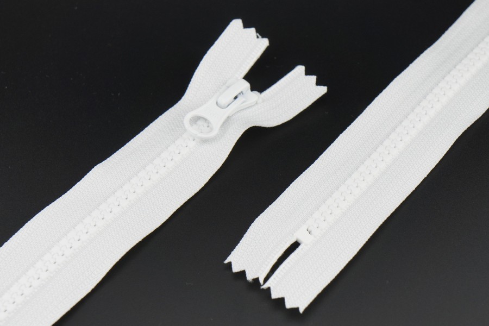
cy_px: 163
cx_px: 244
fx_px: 1121
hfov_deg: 24.6
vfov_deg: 16.6
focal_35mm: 82
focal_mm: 55
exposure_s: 1/160
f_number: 7.1
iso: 200
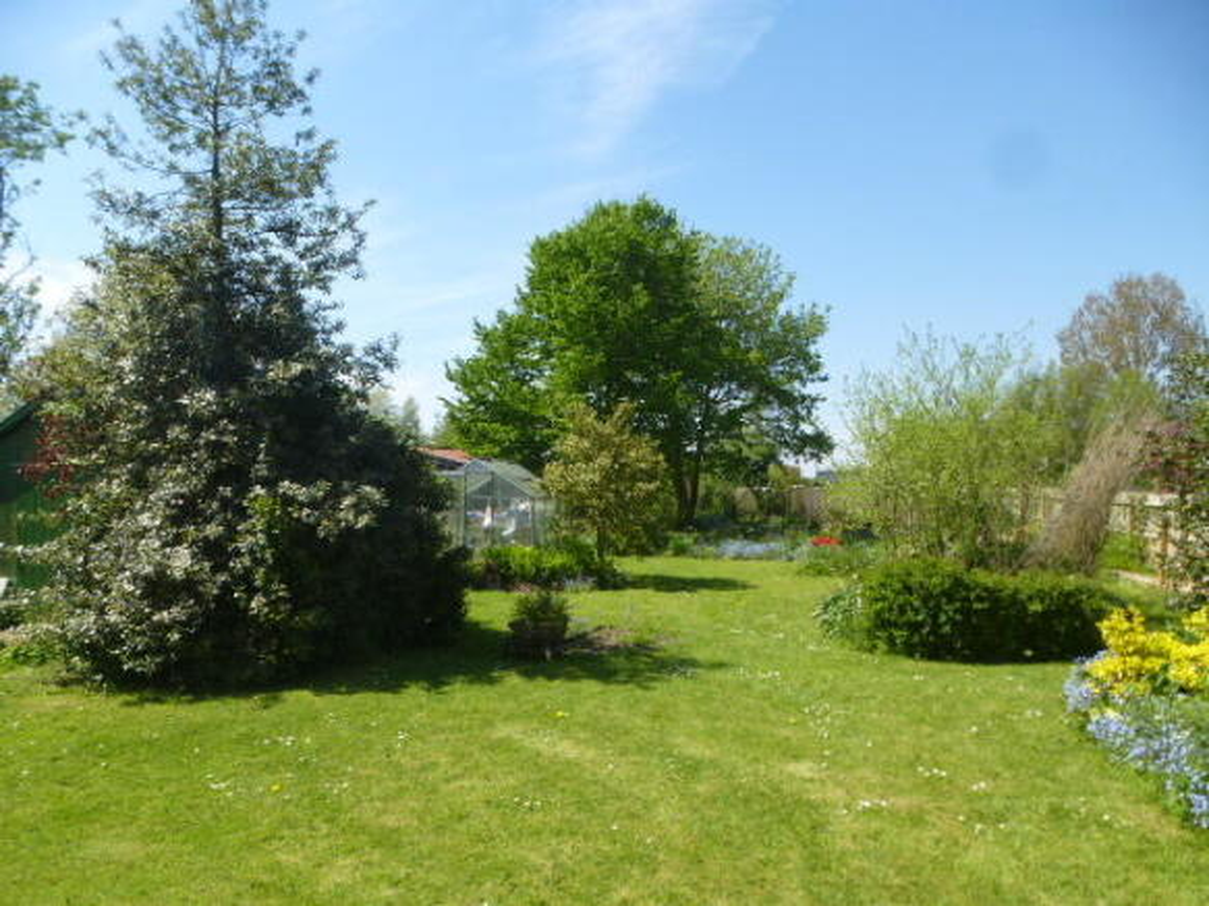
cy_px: 453
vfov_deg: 56.8
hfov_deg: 71.6
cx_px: 604
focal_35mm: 24
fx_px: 838
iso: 100
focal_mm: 4.3
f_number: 4
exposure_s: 1/500
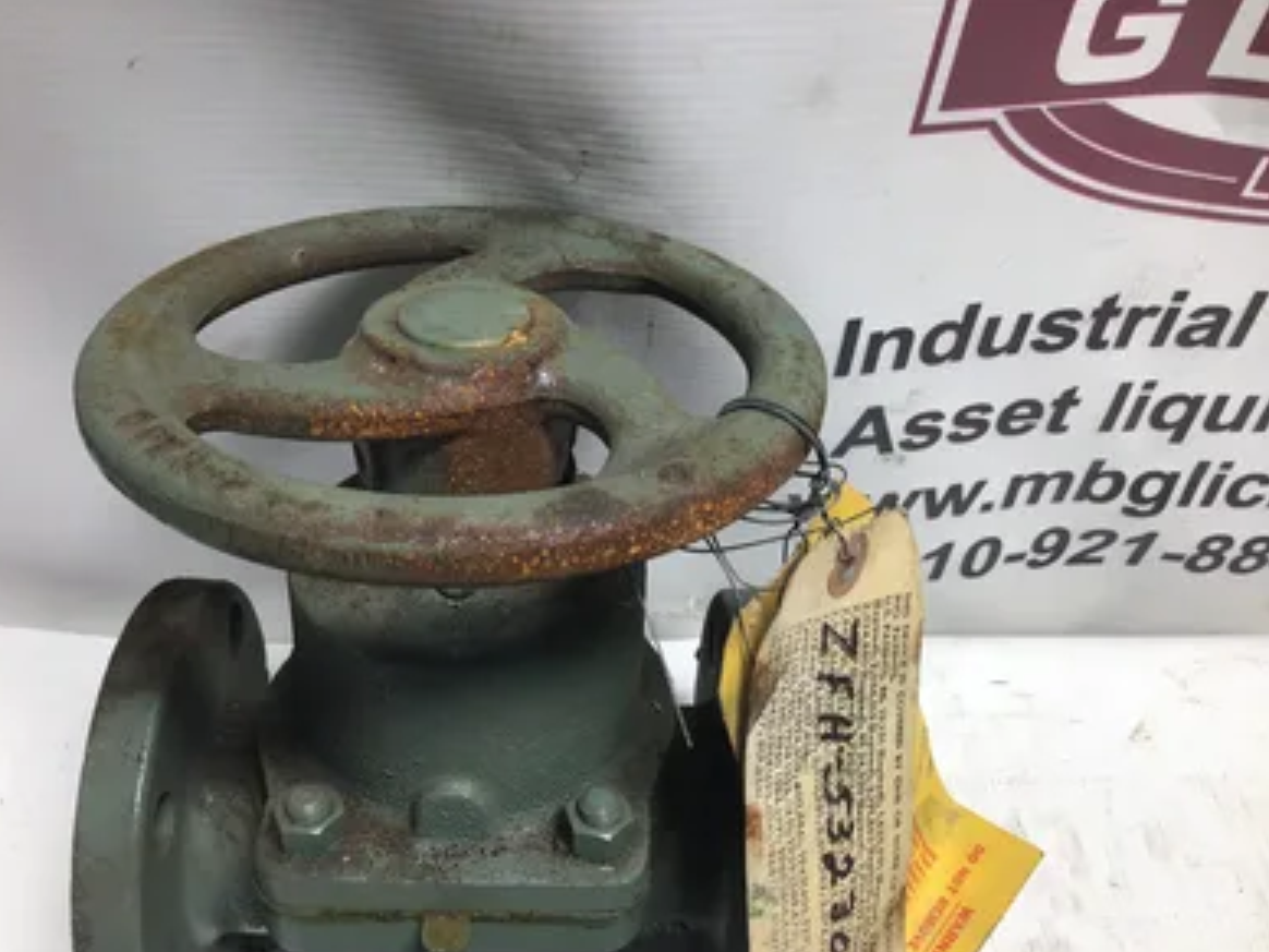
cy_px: 484
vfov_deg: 44.2
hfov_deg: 56.8
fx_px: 1173
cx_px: 618
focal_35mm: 32
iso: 40
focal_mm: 3.3
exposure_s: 1/120
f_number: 2.4
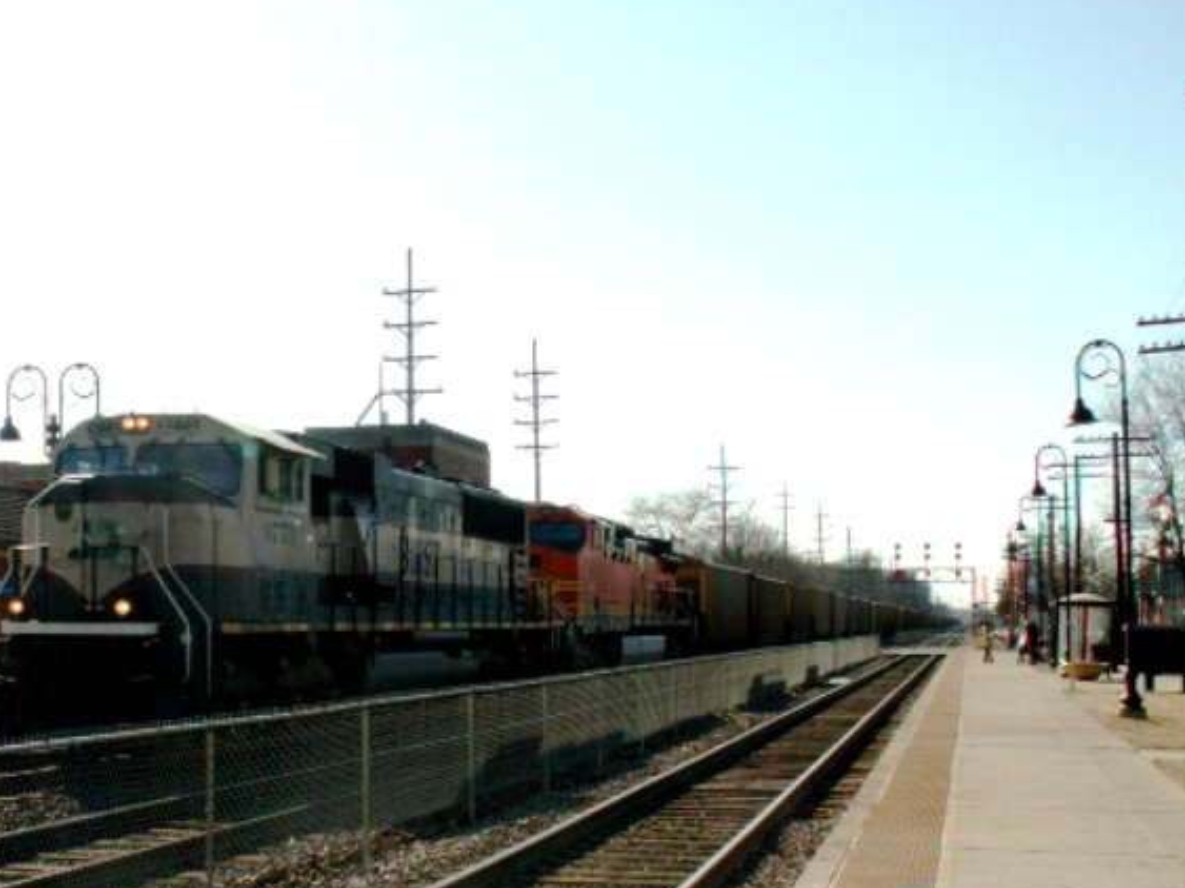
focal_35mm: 50
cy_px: 576
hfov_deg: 37.8
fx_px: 1711
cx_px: 396
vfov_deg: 28.9
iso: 50
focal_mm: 5.86
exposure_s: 1/250
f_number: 5.6
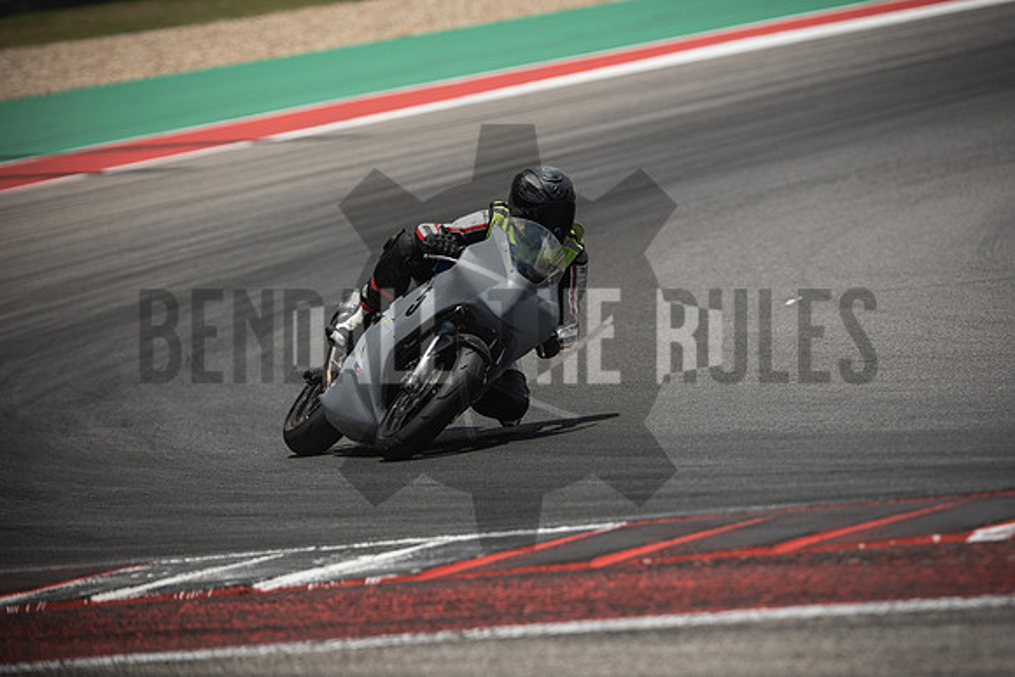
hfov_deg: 6.9
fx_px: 8460
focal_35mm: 300
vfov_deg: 4.6
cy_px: 338
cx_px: 508
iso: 125
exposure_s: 1/2000
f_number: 2.8
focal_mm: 200
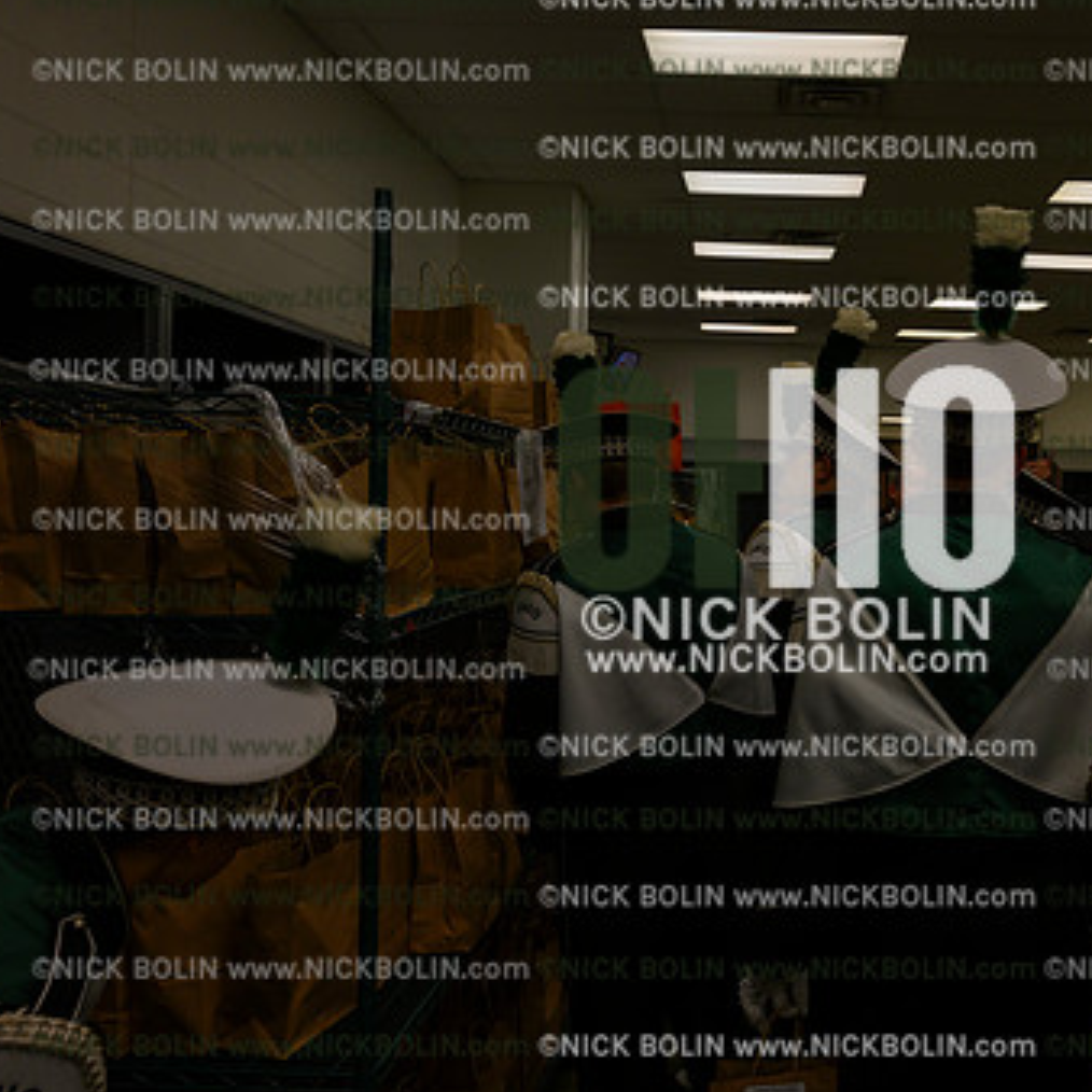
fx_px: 1249
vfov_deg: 47.2
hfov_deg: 46.0
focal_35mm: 35
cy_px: 522
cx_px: 785
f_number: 8
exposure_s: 1/80
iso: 800
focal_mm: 24
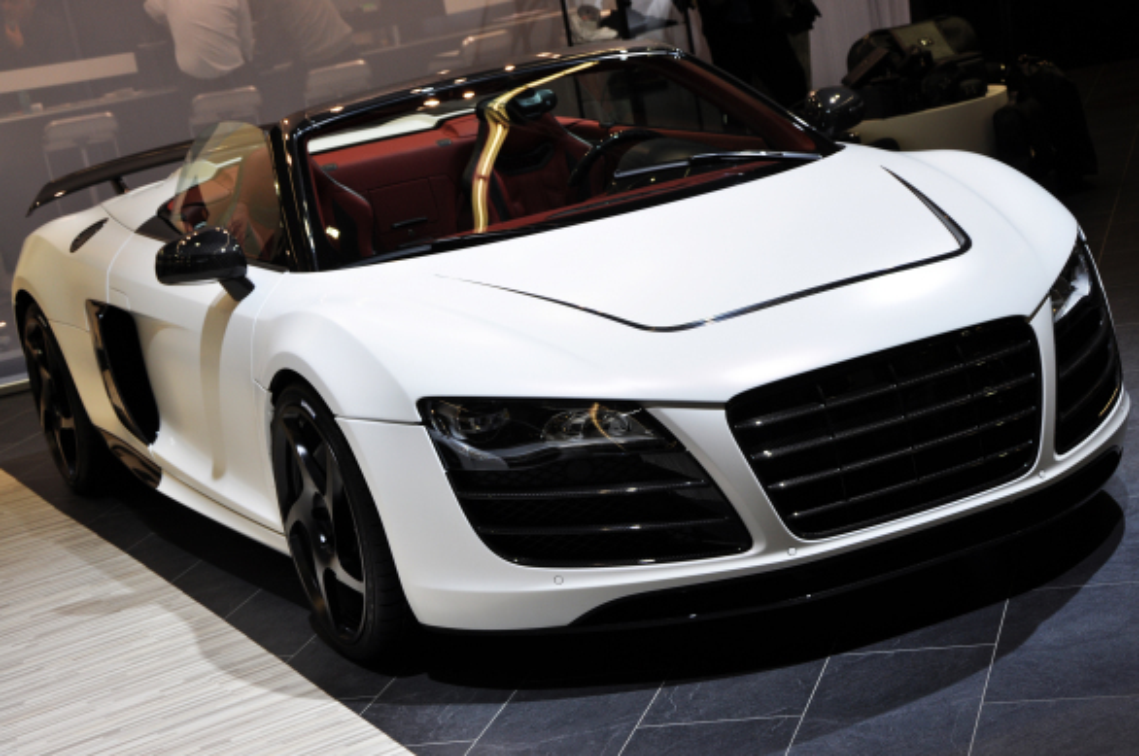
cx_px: 570
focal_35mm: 72
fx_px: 2275
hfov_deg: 28.1
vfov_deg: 18.9
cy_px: 378
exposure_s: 1/50
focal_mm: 48
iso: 200
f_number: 7.1
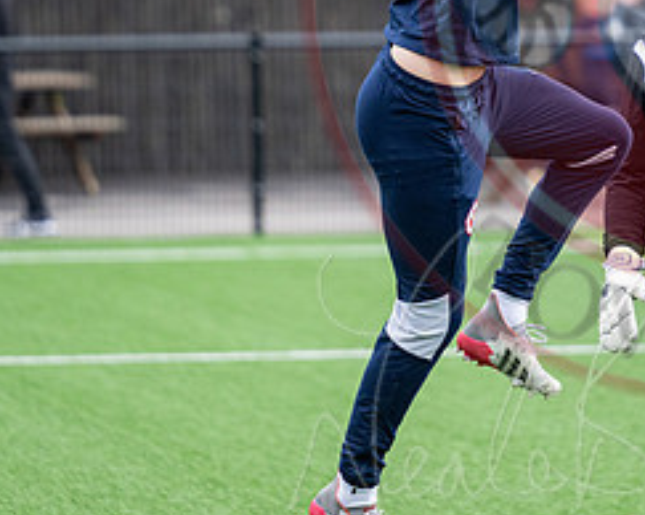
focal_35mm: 443
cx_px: 472
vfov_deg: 3.5
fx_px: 8450
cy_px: -33
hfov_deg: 4.4
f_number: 2.8
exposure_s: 1/2000
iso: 640
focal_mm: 155
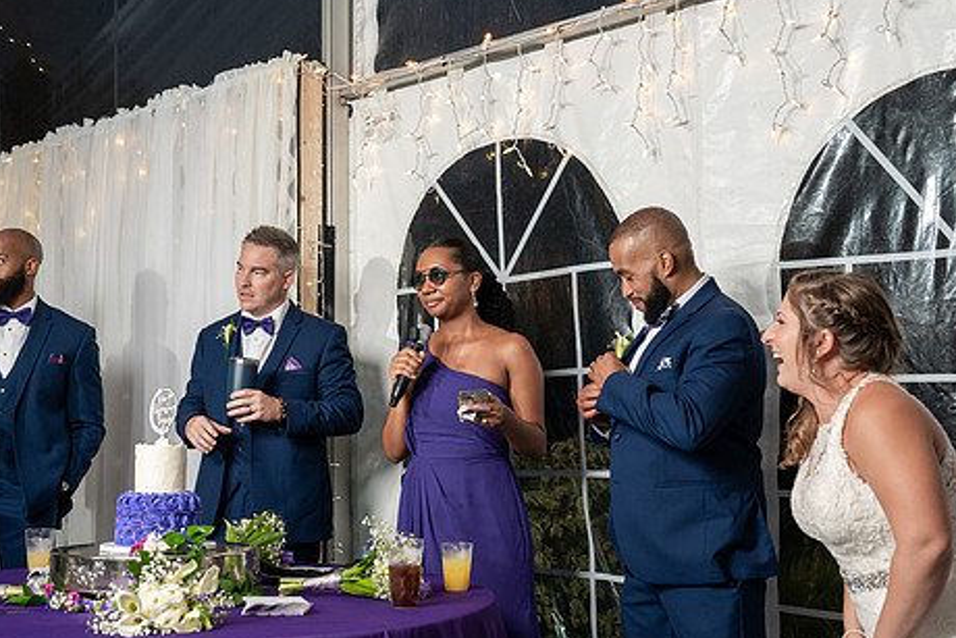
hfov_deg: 42.7
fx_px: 1222
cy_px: 388
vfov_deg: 29.2
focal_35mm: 46
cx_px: 491
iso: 1600
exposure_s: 1/200
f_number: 5.6
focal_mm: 36
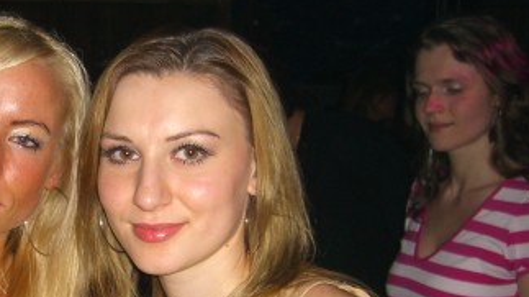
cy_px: 308
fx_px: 1079
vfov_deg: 15.3
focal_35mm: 77
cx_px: 84
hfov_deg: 26.9
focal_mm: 7.9
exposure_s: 1/60
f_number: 2.8
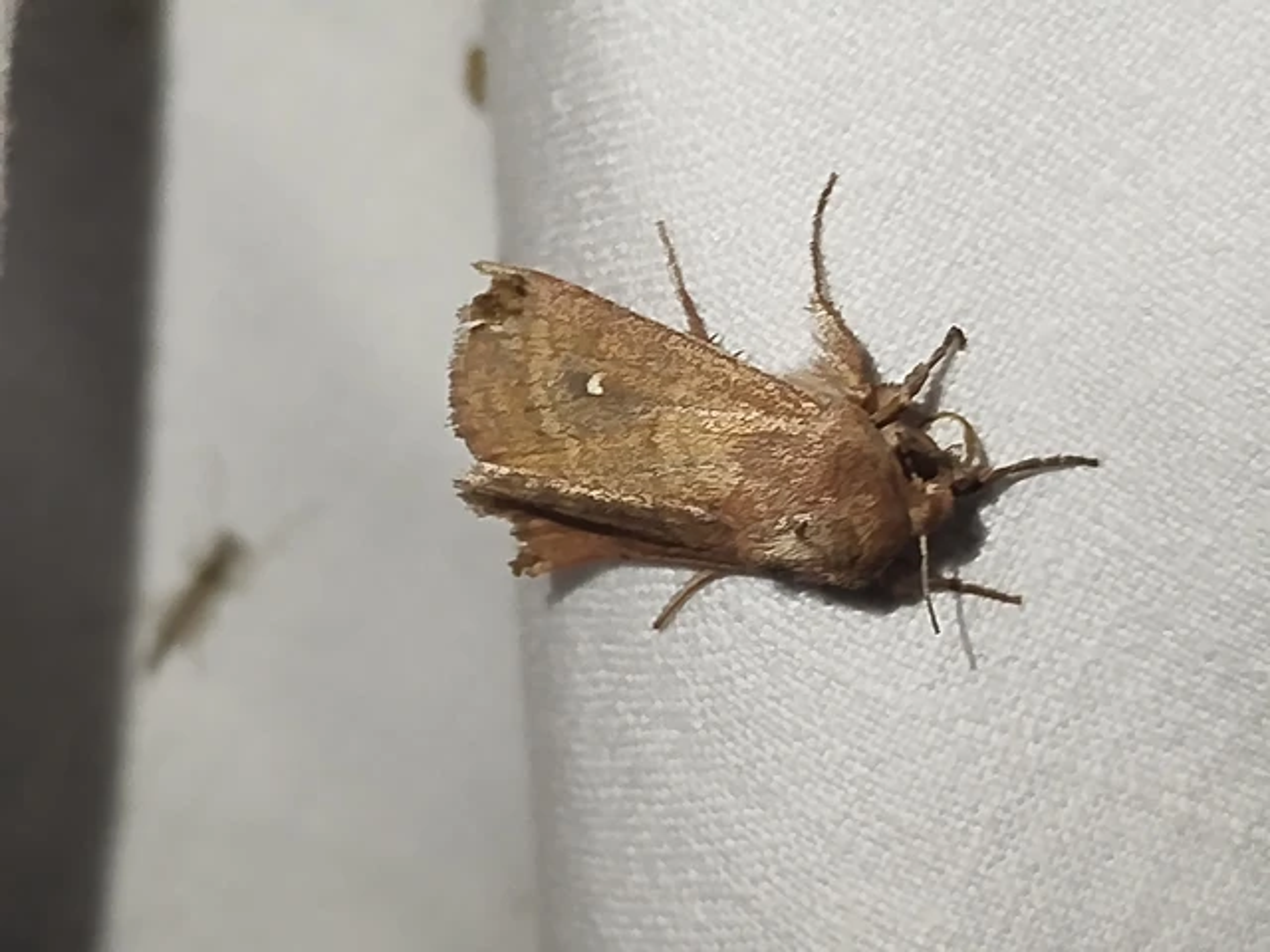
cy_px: 476
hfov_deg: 18.7
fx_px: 3852
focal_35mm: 105
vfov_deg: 14.1
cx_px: 635
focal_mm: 5.31
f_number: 1.7
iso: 125
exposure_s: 1/50
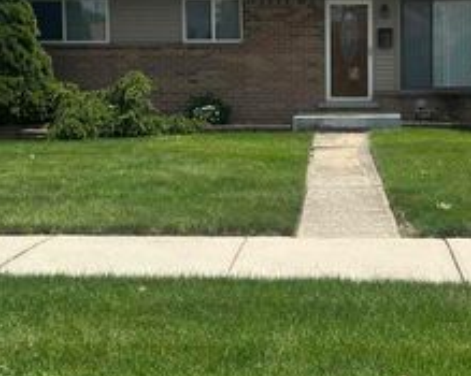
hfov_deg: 32.1
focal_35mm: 58
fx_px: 808
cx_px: 329
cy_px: 115
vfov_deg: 26.0
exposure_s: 1/5076
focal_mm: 5.7
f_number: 1.5
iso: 50
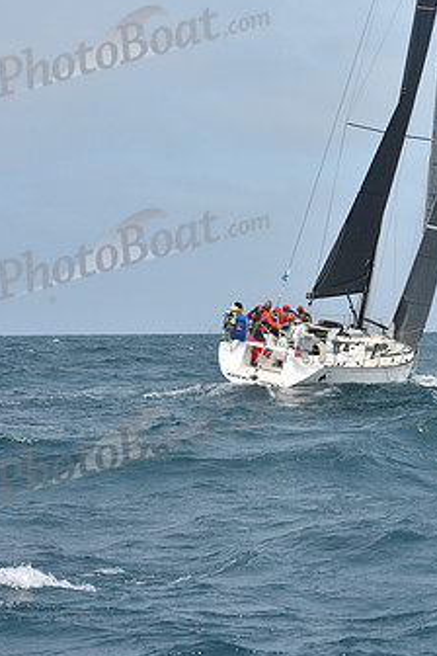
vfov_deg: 16.8
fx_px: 2203
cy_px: 121
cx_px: 372
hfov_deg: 11.3
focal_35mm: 121
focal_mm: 70
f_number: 10
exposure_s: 1/800
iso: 250
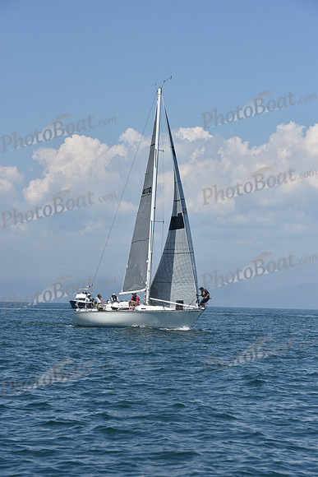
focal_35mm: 105
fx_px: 1390
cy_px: 238
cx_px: 159
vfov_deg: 19.5
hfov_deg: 13.0
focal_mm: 105
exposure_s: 1/1600
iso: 320
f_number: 8
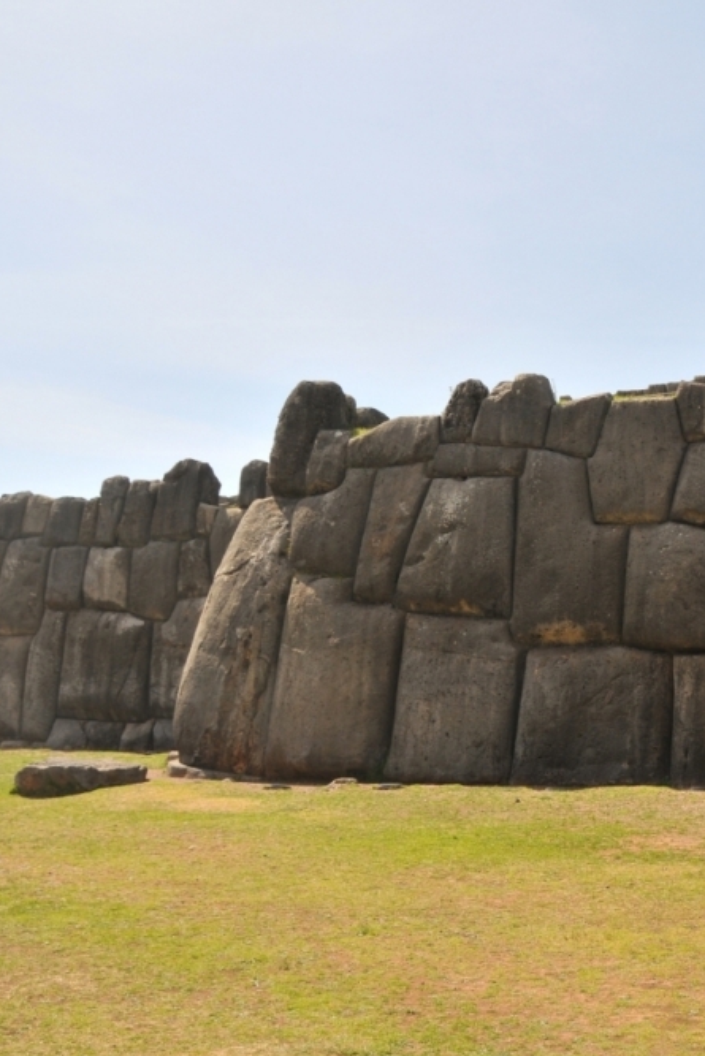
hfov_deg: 28.0
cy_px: 532
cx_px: 651
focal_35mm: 46
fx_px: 1350
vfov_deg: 42.7
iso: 200
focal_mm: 20
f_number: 8
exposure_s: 1/250
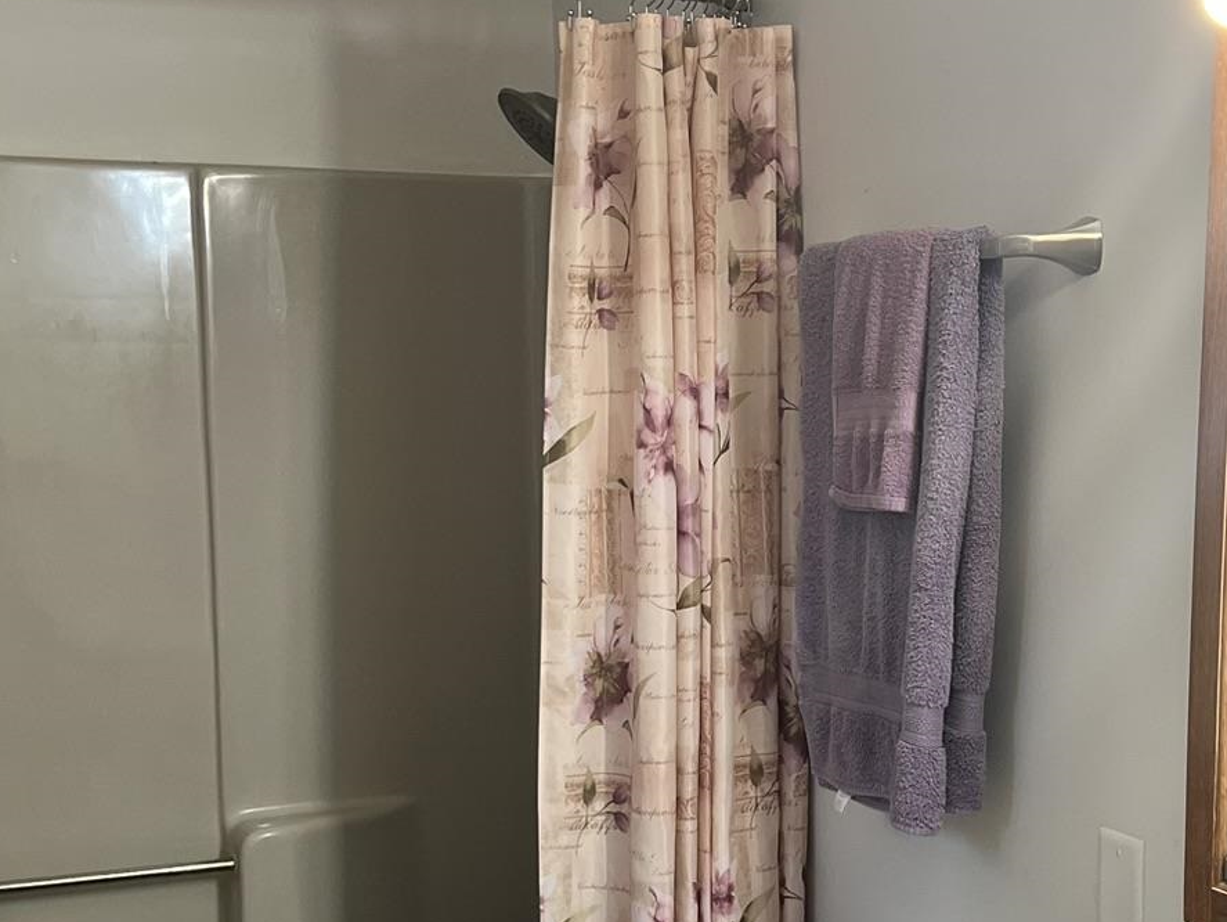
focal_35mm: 60
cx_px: 851
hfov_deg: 31.8
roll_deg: -0.3
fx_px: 2128
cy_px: 741
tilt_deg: -11.8
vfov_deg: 24.0
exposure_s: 1/120
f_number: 1.5
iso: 125
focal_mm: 5.7
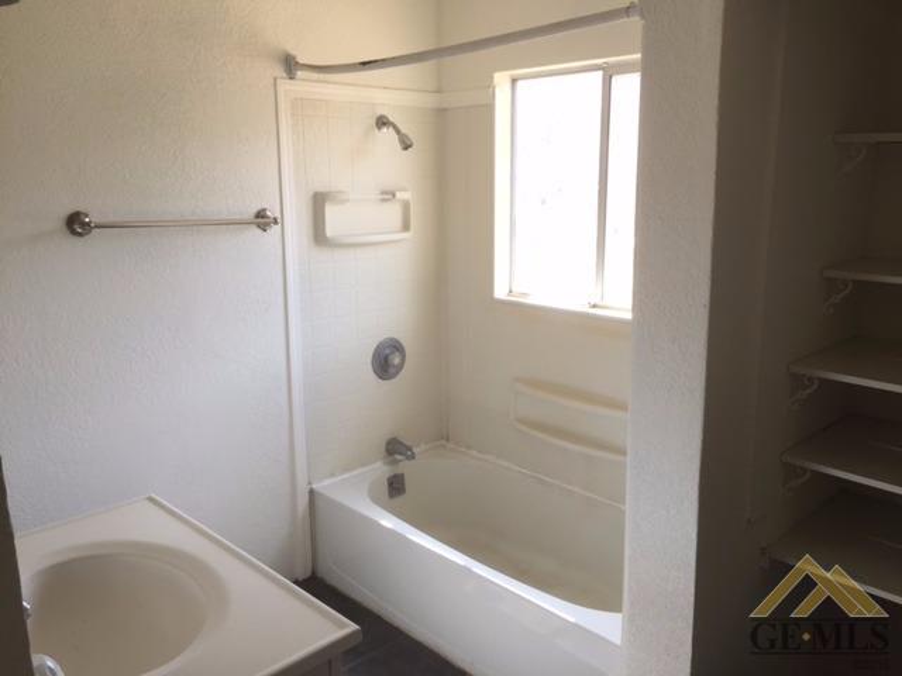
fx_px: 756
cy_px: 338
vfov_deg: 48.2
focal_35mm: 29
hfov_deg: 61.7
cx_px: 451
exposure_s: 1/148
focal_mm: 4.15
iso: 32
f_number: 2.2
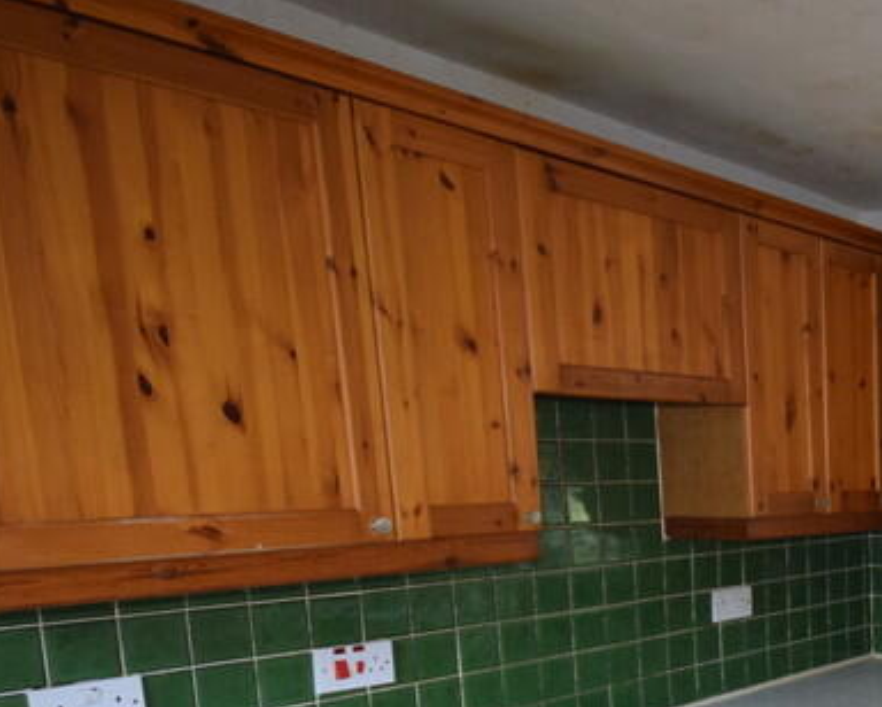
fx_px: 1078
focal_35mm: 41
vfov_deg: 34.1
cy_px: 653
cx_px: 1015
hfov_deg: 36.2
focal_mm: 11
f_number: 4.5
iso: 800
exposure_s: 1/80
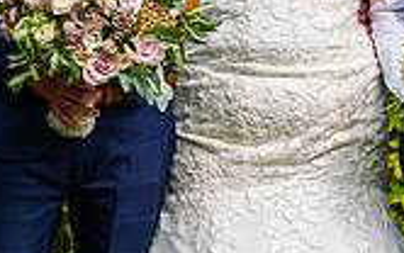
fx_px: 2226
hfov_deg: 10.3
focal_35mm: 202
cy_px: -168
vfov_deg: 6.4
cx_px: 306
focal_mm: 53
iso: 800
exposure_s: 1/8000
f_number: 3.5
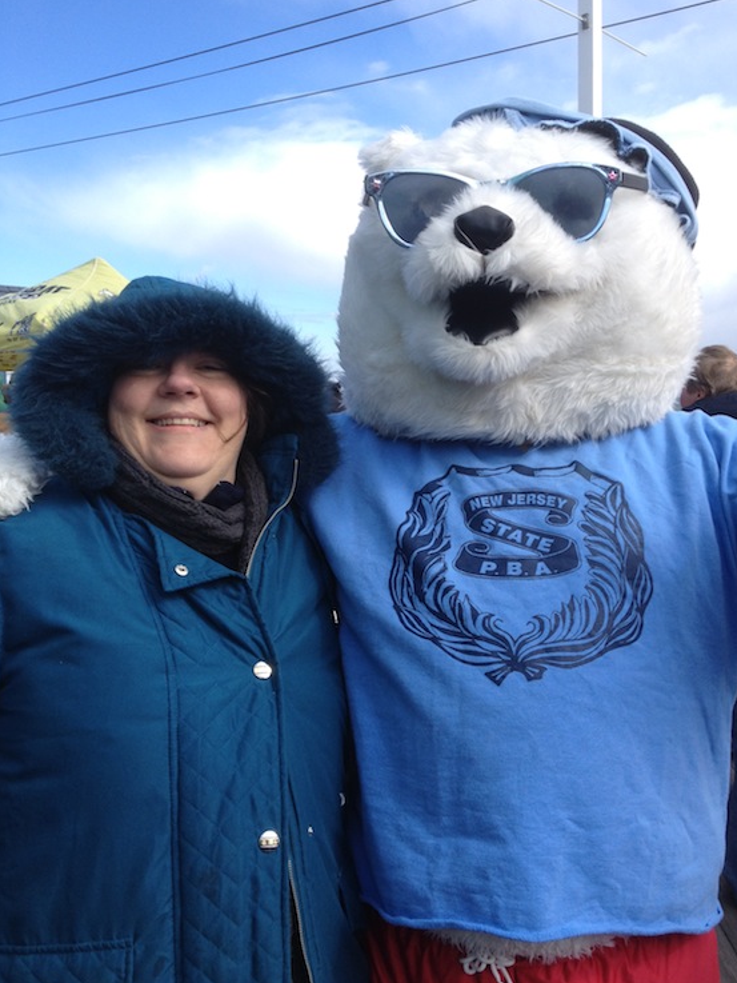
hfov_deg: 37.7
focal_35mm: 38
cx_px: 394
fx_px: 1078
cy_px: 461
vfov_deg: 48.9
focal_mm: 4.28
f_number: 2.4
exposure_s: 1/935
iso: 64
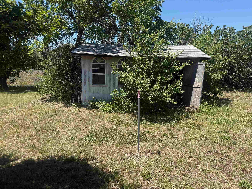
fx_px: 197
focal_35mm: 27
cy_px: 85
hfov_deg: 65.2
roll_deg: -0.5
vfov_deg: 51.3
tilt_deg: -4.6
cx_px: 137
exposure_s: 1/2445
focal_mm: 6.76
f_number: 1.78
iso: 80
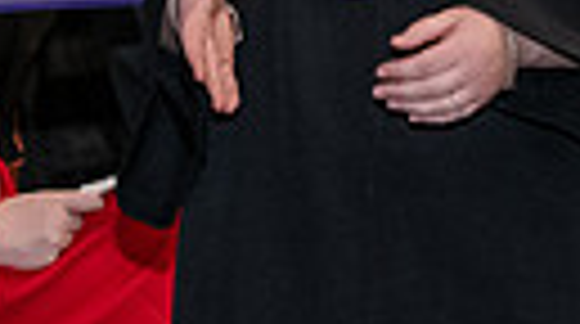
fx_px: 5081
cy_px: -182
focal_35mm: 331
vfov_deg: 3.6
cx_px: -13
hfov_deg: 6.5
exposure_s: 1/200
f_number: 5
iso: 2500
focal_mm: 70
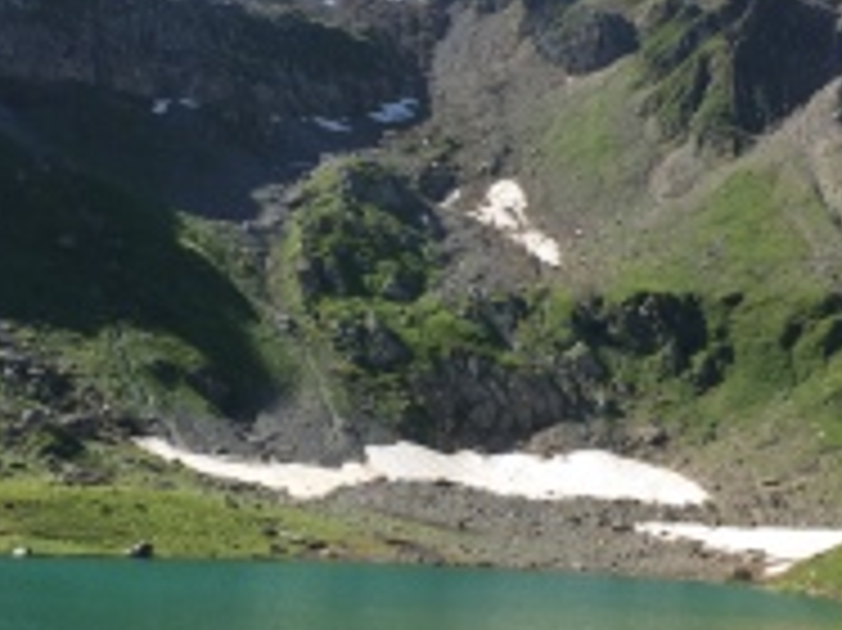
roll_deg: -4.7
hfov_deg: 31.2
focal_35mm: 62
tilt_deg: +9.0
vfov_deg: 23.6
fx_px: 1507
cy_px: 328
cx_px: 410
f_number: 2.2
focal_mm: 4.15
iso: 32
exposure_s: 1/1163
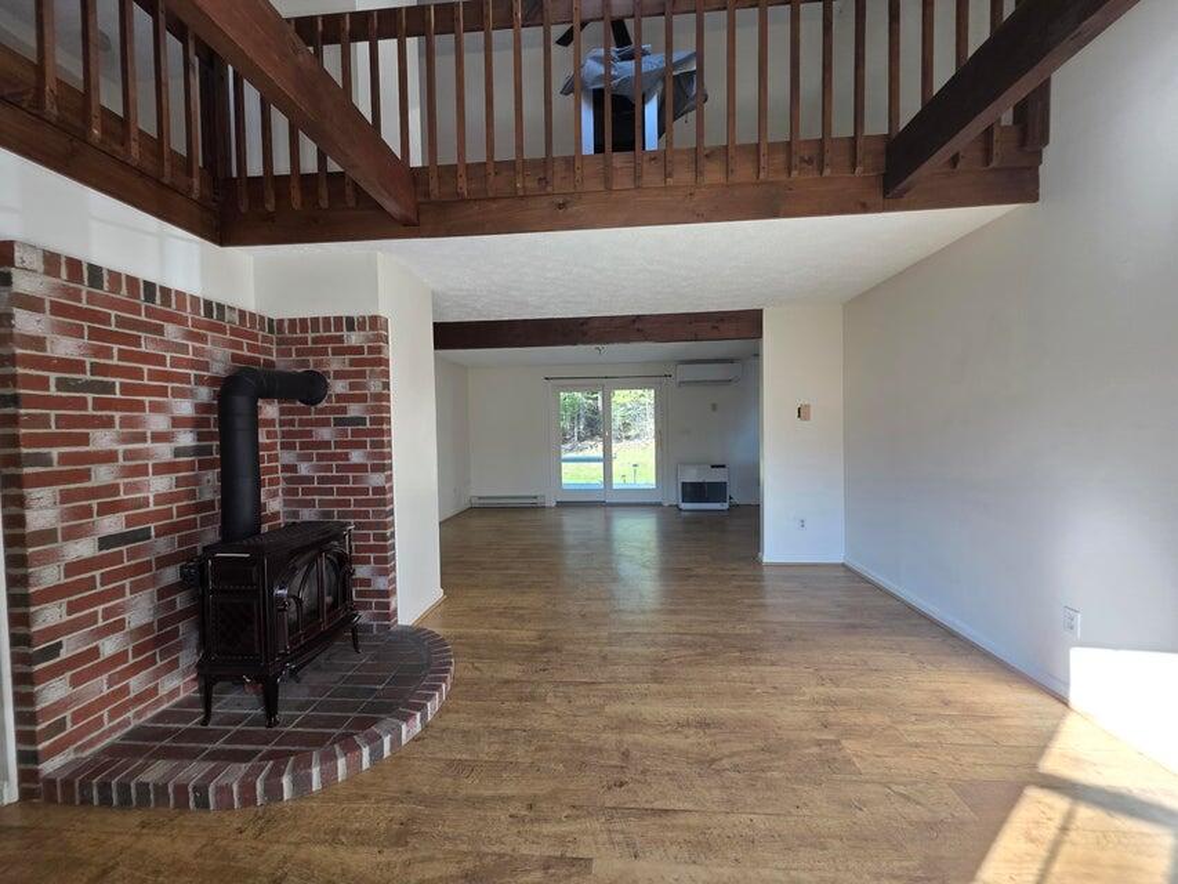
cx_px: 589
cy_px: 442
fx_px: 442
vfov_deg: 89.9
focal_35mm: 13
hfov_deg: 106.2
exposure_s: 1/359
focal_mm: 2.2
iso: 200
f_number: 1.9
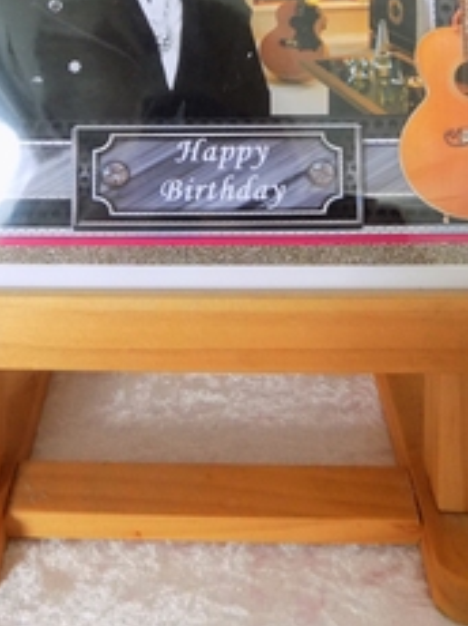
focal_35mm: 45
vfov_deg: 39.0
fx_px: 813
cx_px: 200
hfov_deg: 32.1
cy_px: 57
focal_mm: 4
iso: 280
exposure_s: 1/30
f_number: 3.1
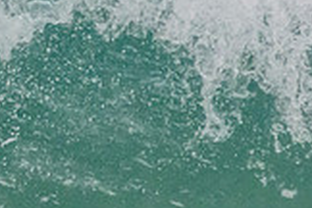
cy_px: -180
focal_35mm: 3831
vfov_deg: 0.4
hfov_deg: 0.5
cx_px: -123
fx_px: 33199
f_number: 11
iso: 3600
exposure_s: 1/2000
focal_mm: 800
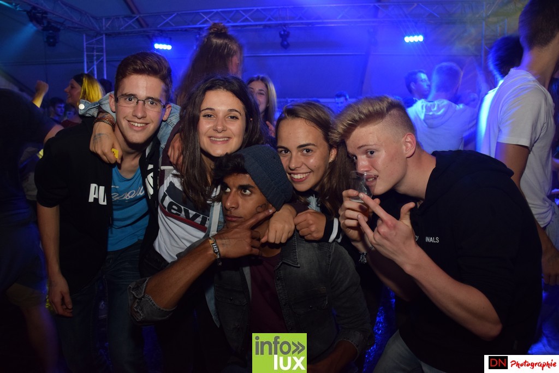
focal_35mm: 27
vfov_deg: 47.9
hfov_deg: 67.4
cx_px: 280
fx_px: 419
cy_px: 186
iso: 800
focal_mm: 18
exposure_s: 1/10
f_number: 4.5
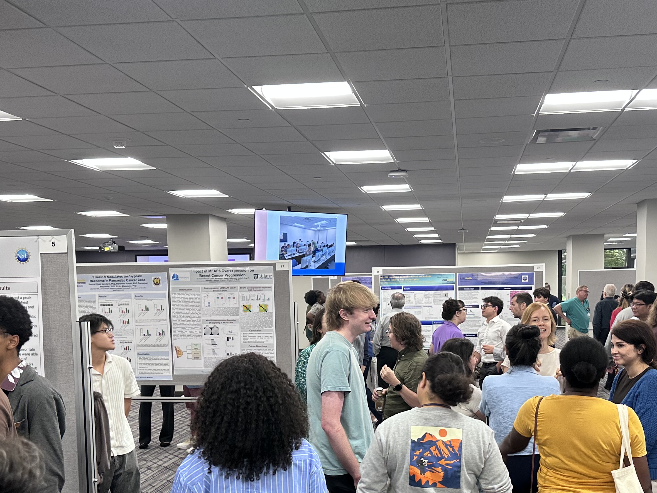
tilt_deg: -4.1
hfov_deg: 45.7
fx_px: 778
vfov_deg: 34.5
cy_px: 358
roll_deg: +0.6
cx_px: 370
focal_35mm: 41
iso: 200
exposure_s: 1/100
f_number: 1.78
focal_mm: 6.86
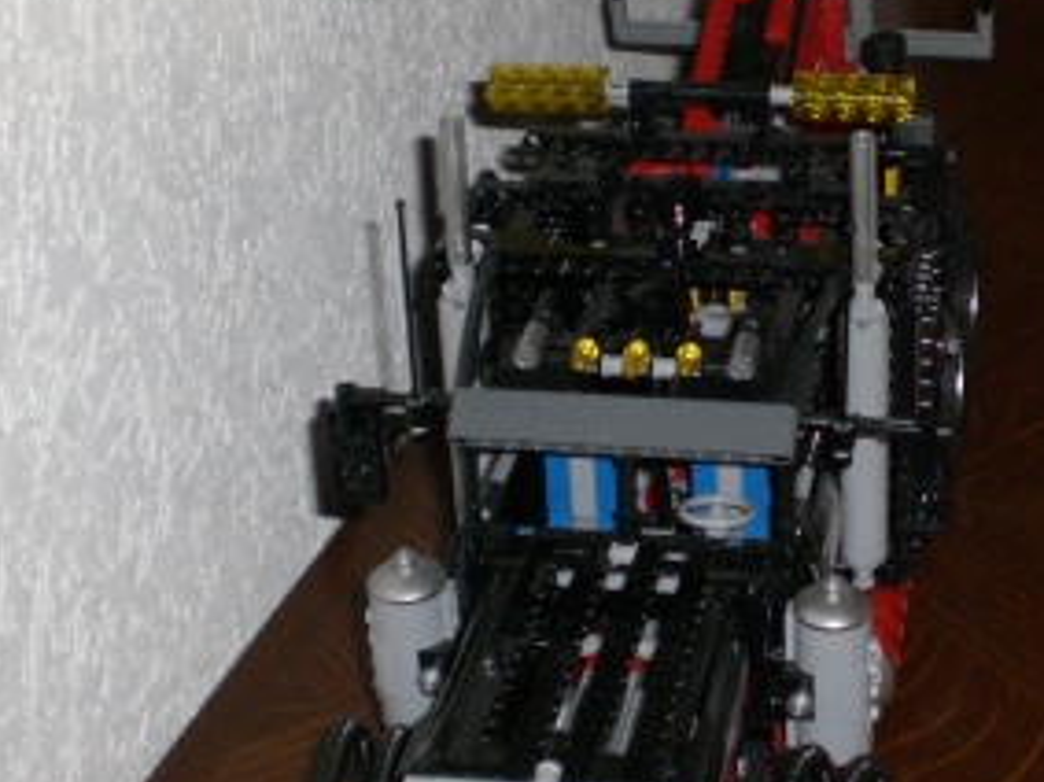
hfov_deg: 22.3
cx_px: 908
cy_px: 387
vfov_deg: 17.2
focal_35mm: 86
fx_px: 2593
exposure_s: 1/60
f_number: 3.1
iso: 200
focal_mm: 6.3
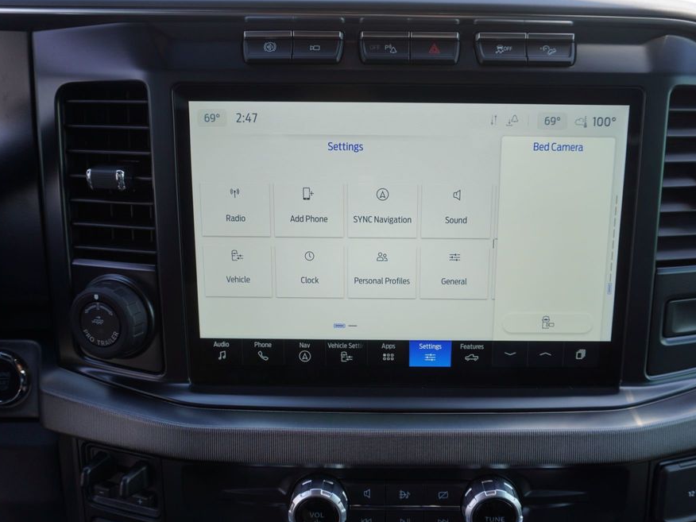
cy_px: 254
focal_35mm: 27
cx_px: 384
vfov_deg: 51.3
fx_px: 543
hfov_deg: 65.2
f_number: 5
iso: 100
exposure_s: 1/100
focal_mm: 16
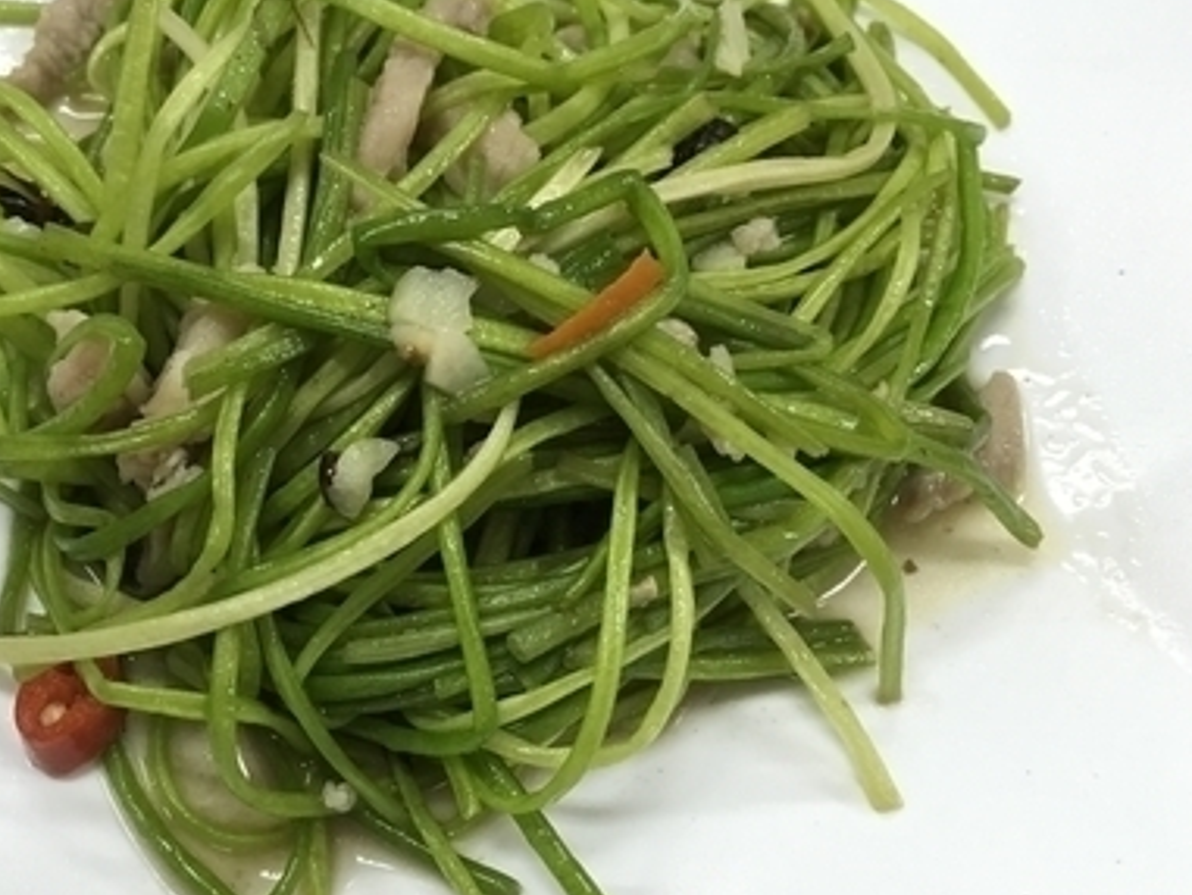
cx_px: 438
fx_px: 1343
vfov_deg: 36.8
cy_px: 413
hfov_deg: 47.4
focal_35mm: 39
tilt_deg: -60.5
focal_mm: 4.15
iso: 125
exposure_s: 1/30
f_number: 2.2
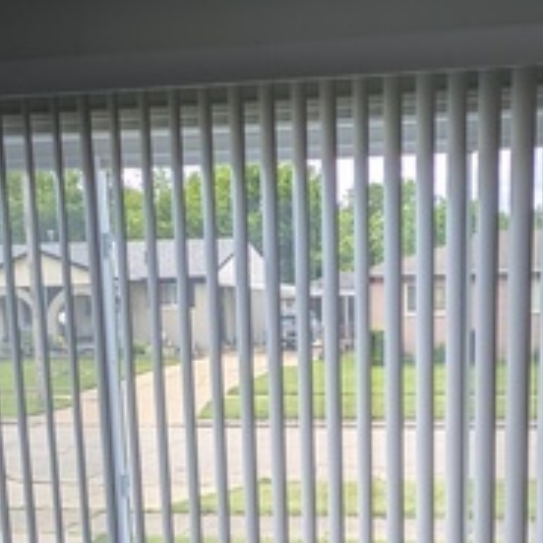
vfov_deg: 27.0
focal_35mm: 60
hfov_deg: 28.4
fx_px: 1065
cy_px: 543
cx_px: 359
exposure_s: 1/444
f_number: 1.89
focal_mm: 5.43
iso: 45
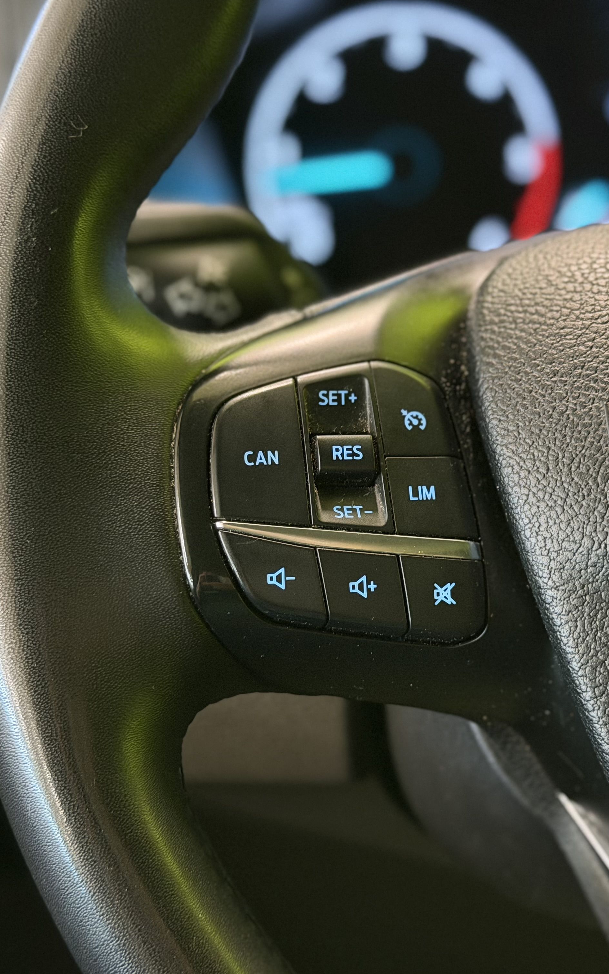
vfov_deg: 30.2
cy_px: 486
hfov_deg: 19.1
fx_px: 1806
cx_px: 335
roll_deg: -0.7
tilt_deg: -33.2
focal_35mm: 68
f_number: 1.78
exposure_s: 1/30
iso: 640
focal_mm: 6.76
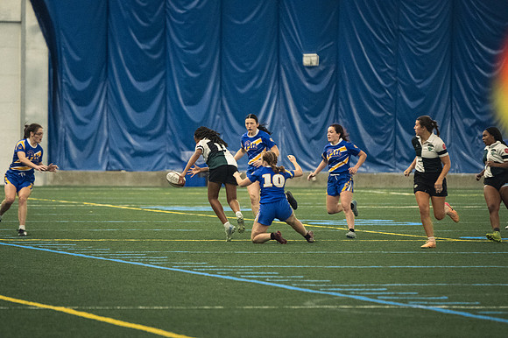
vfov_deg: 4.6
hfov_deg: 6.9
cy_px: 169
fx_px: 4231
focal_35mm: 300
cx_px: 254
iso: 8000
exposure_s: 1/500
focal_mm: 200
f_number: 2.8
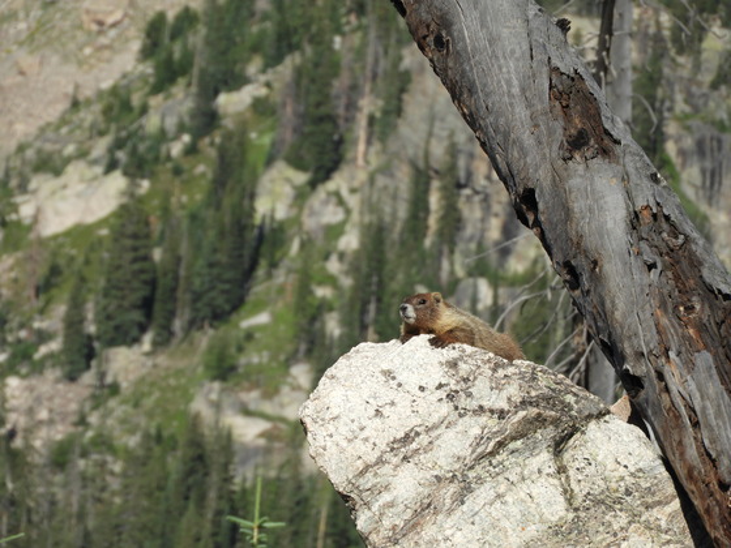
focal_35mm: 400
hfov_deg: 5.0
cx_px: 366
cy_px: 274
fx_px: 8447
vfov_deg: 3.7
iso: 100
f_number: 5.6
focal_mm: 71.7
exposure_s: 1/500
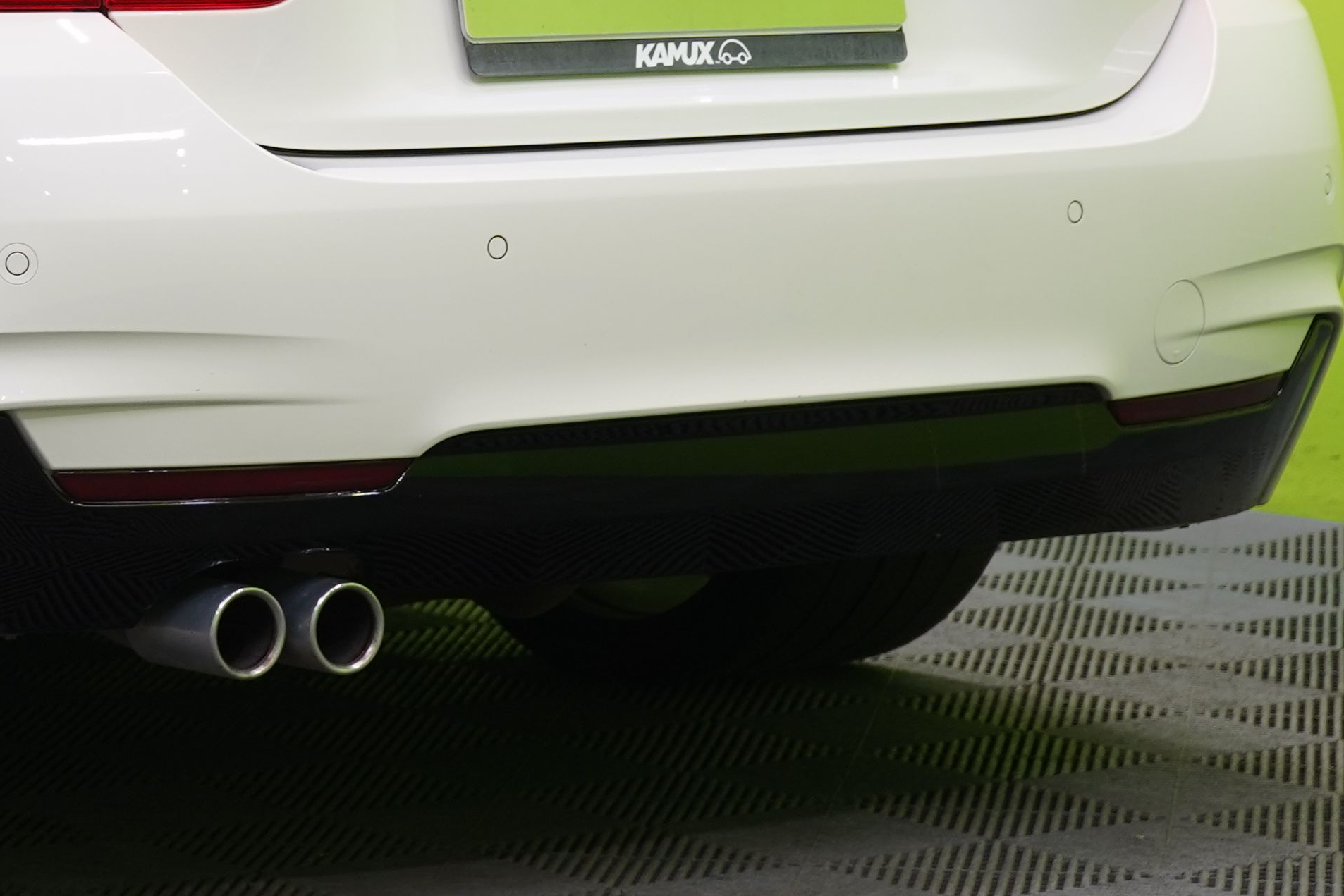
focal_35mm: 170
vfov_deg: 8.0
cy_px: -153
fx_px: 6347
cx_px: -317
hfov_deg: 11.8
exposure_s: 1/30
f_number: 5
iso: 400
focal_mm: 54
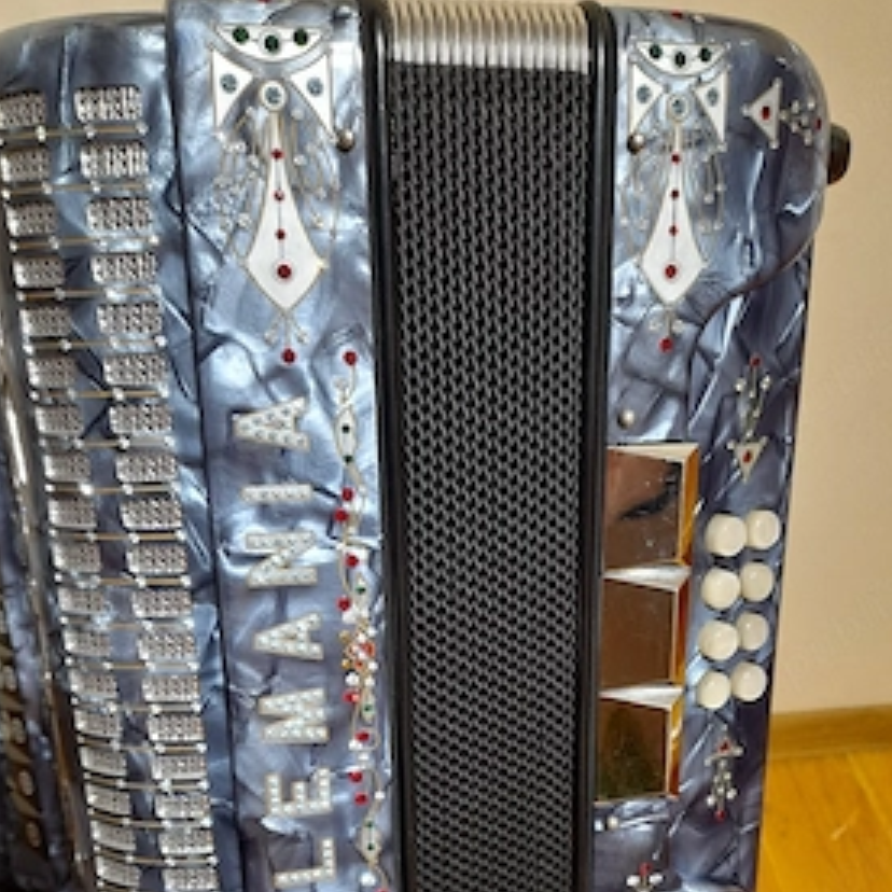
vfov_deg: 49.5
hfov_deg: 51.1
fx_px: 933
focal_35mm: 32
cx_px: 446
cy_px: 643
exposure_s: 1/33
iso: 320
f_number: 2
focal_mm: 4.6
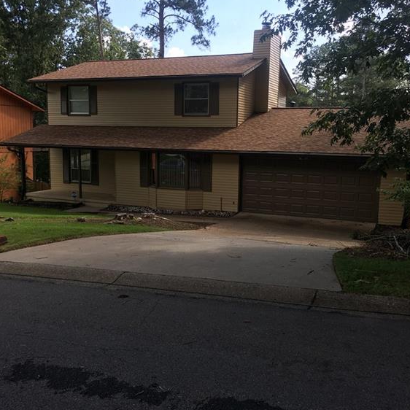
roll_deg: -2.1
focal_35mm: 35
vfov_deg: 47.2
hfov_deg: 47.2
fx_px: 469
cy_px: 206
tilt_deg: -8.3
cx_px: 208
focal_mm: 4.15
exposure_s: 1/386
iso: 25
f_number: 2.2
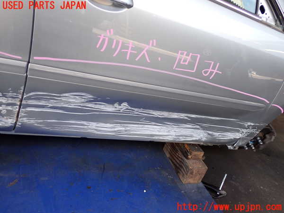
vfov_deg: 44.2
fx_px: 263
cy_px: 106
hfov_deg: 56.8
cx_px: 142
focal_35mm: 32
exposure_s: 1/100
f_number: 2.4
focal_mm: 5.79
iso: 200
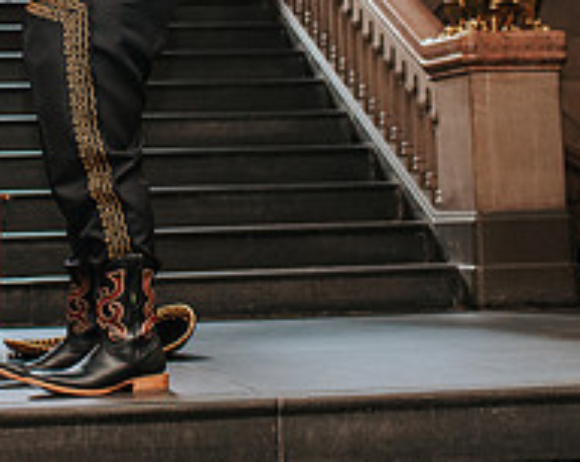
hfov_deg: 16.6
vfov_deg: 13.6
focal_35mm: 112
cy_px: 15
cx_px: -61
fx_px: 1920
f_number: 3.2
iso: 1000
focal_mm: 35
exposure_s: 1/200
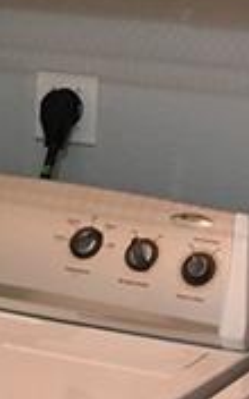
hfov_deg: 9.8
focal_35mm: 134
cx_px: 122
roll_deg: -3.0
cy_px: 329
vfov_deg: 15.5
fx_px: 1455
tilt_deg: -13.8
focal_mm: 4.15
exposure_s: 1/15
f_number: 2.2
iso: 64
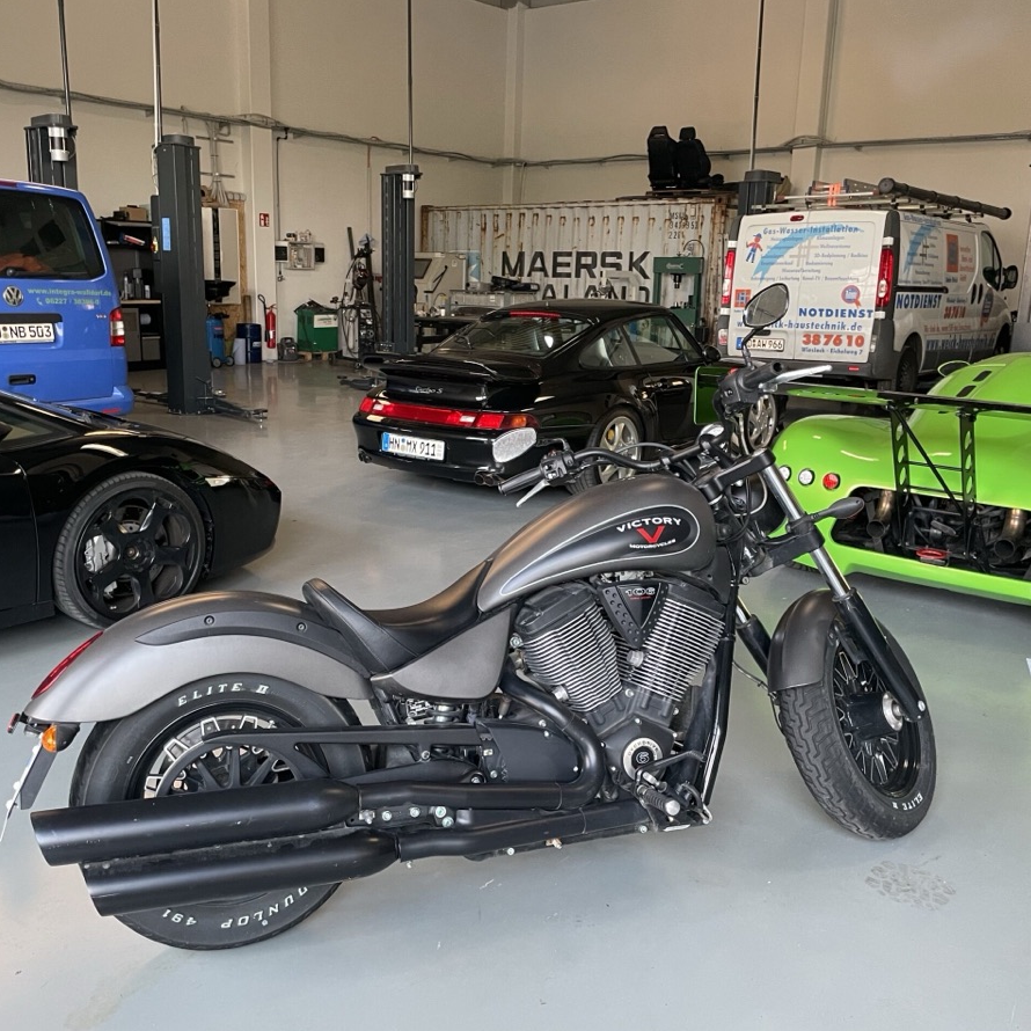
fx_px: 1045
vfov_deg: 52.5
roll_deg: -1.0
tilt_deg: -13.7
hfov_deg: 52.5
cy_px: 517
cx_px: 484
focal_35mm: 31
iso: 200
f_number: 1.6
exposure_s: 1/60
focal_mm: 4.2
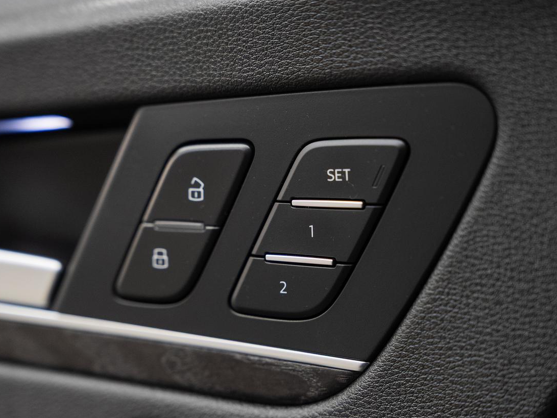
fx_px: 1239
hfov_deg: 25.3
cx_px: 311
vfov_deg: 19.1
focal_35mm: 77
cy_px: 240
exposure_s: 1/40
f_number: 3.5
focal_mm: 60.7
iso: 1000
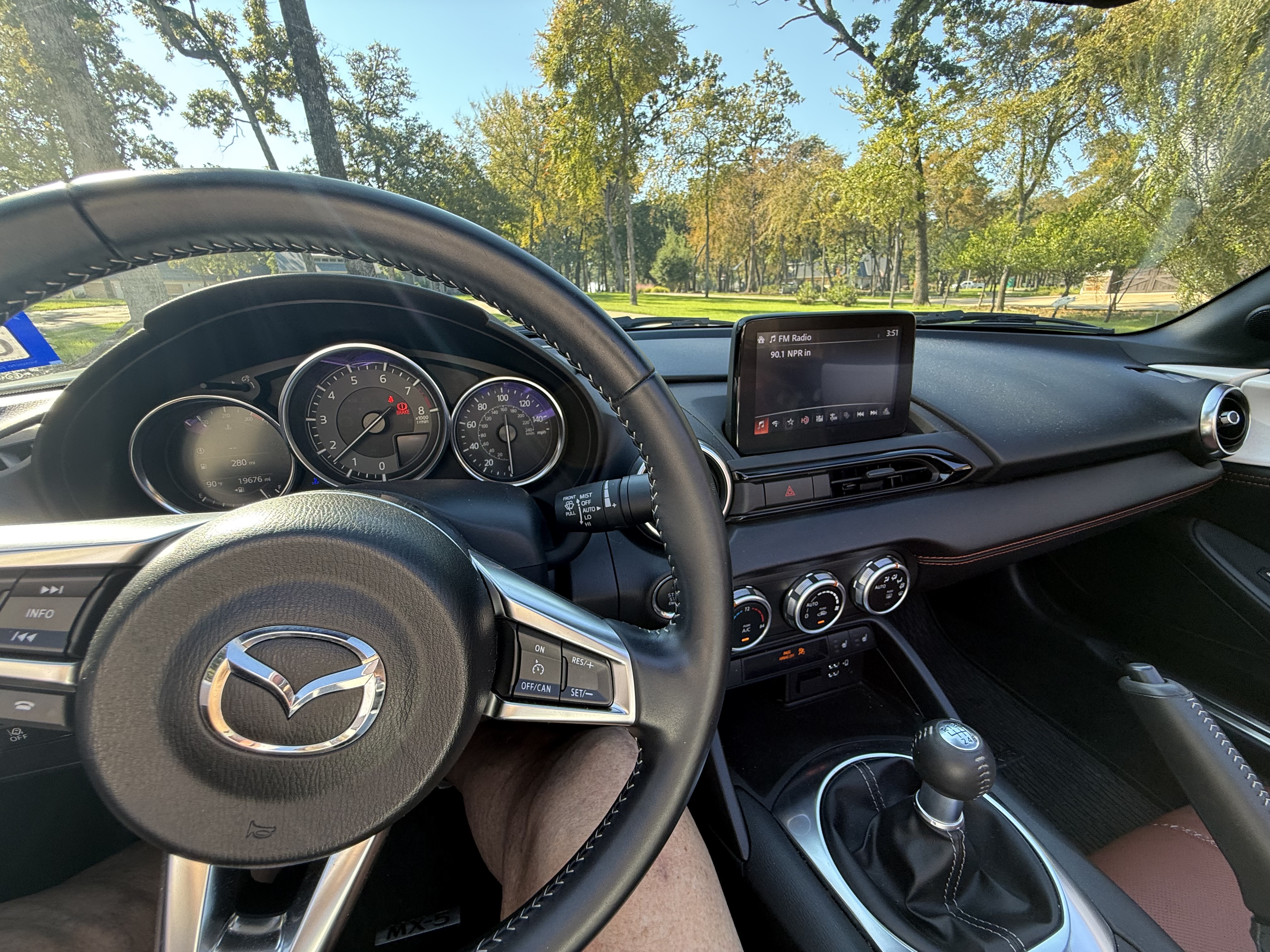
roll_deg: +0.2
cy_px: 476
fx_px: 514
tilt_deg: -19.0
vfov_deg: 85.7
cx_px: 635
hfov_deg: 102.1
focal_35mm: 14
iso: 64
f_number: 2.2
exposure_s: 1/118
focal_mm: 2.22
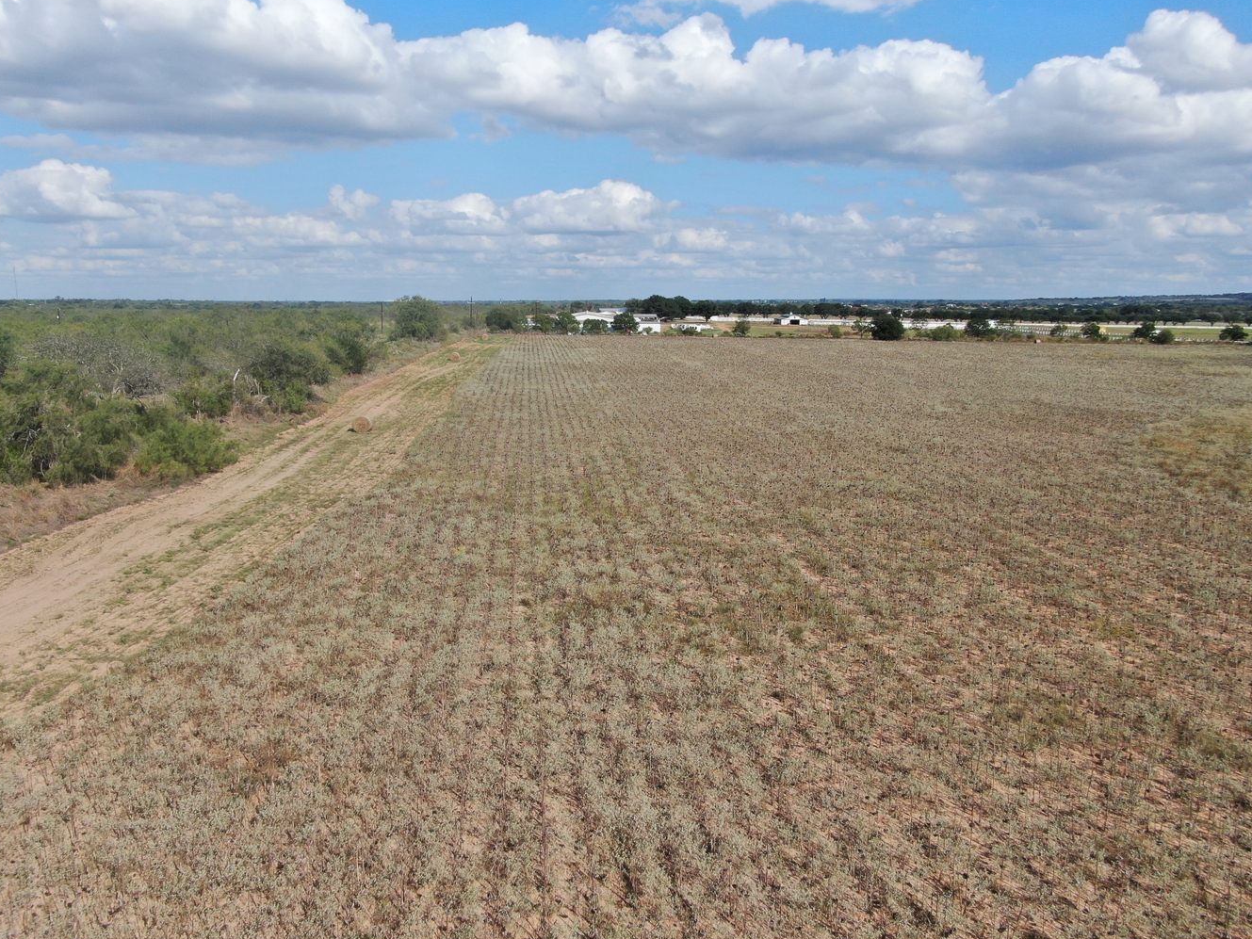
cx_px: 596
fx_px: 940
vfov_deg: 53.0
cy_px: 494
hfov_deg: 67.3
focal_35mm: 26
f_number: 2.8
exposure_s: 1/1600
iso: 100
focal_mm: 4.39
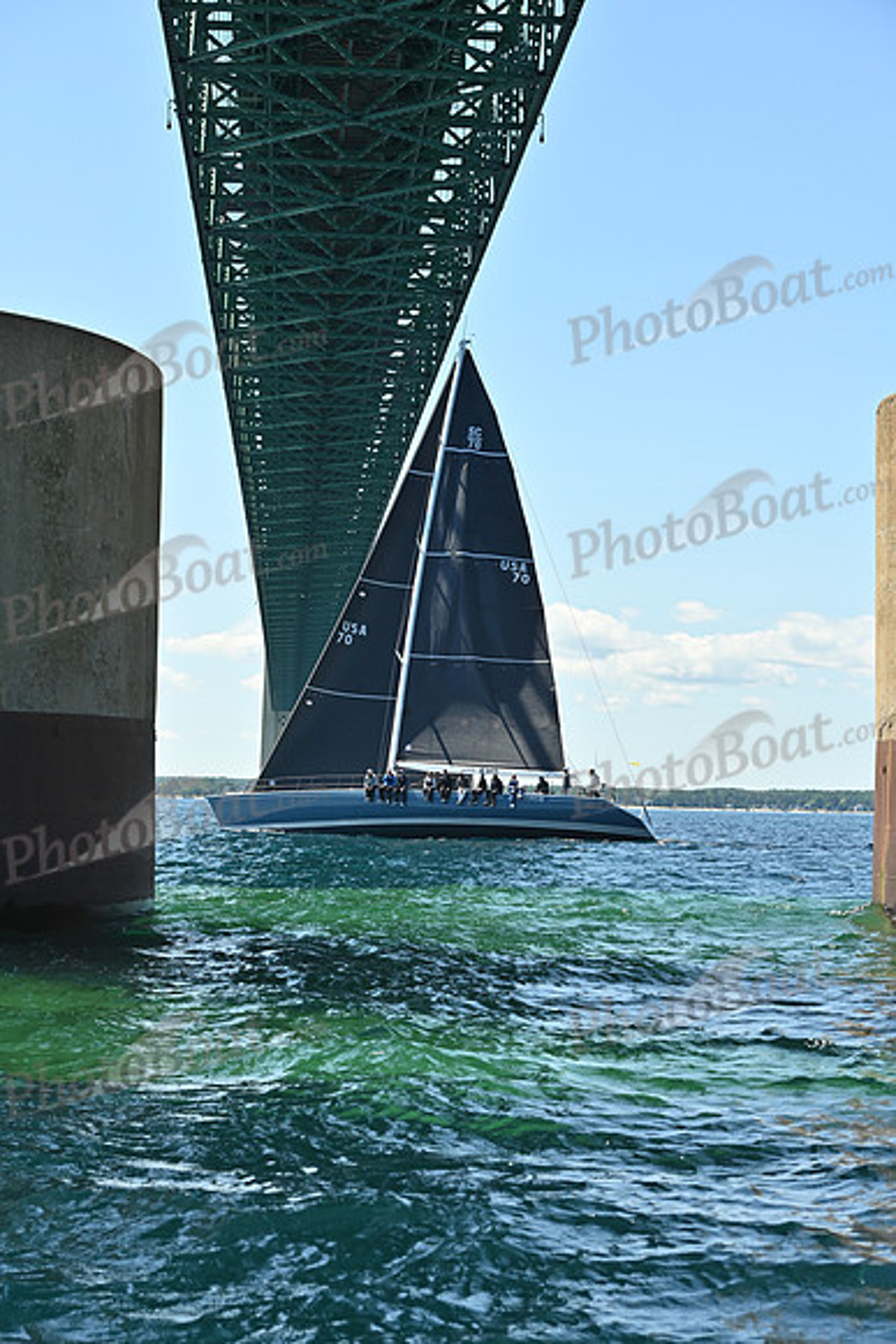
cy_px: 672
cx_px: 448
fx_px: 2612
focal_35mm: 70
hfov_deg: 19.5
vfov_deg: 28.8
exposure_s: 1/1000
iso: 320
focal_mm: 70
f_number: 7.1
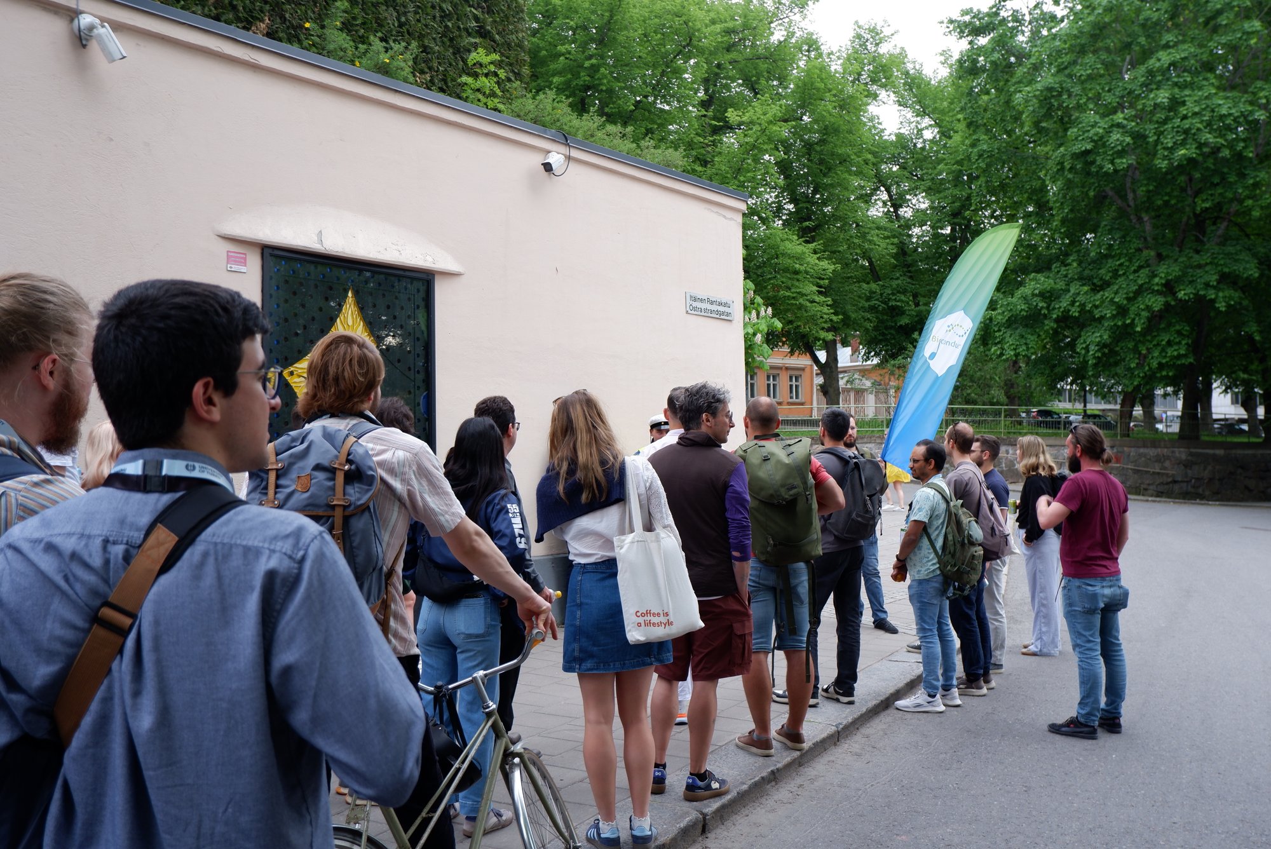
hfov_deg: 57.2
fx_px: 1166
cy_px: 424
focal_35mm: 33
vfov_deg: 40.0
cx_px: 636
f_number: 4.2
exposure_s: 1/100
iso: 250
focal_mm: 22.1
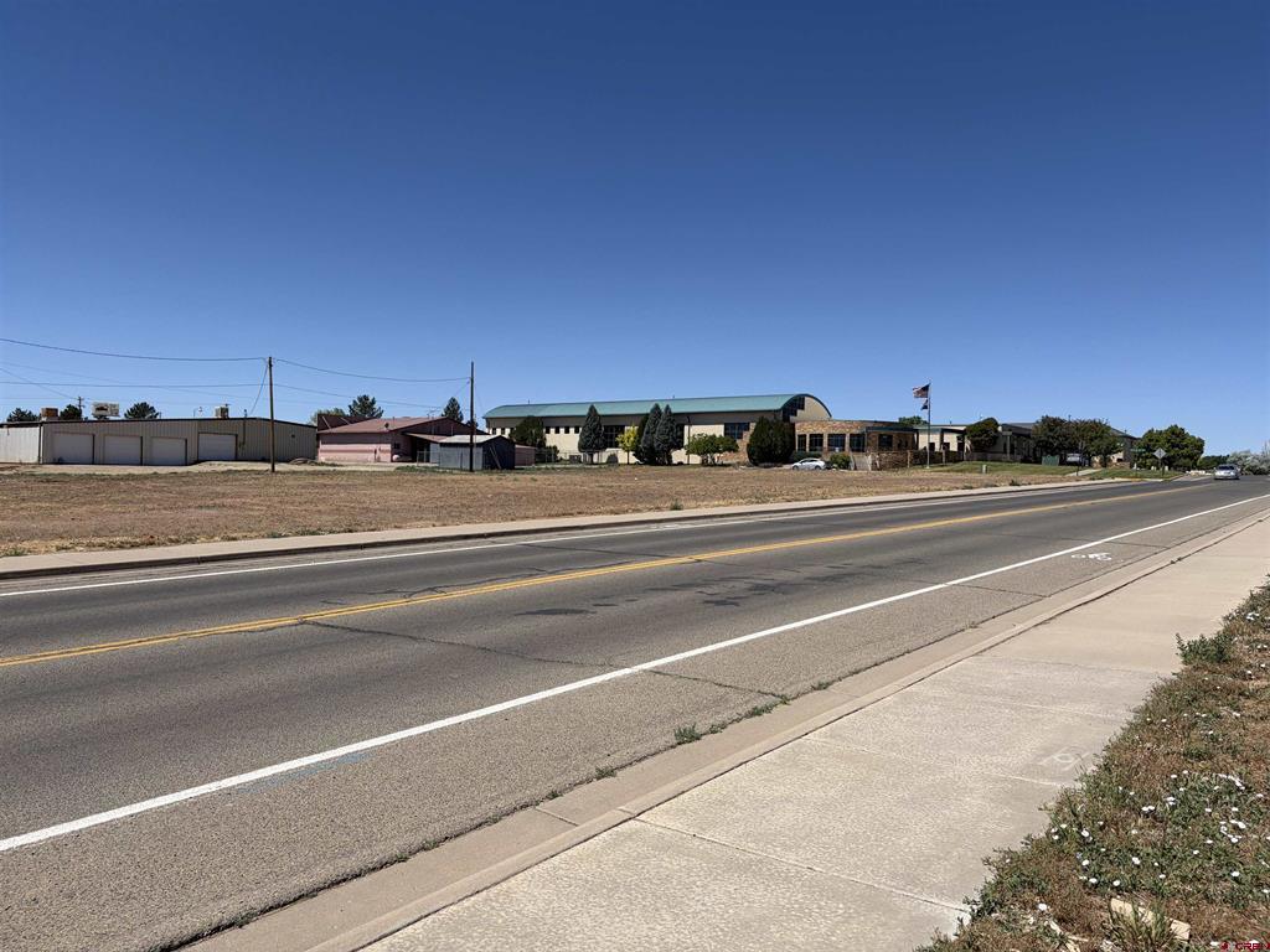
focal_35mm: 26
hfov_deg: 67.3
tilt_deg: -0.4
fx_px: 954
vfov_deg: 53.1
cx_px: 635
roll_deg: -1.0
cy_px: 476
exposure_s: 1/6993
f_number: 1.6
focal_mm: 5.96
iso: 50
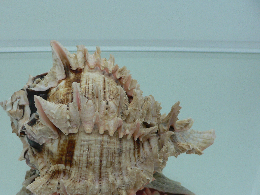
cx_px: 102
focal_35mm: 45
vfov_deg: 32.0
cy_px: 122
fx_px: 338
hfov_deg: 41.8
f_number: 2.8
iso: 100
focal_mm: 4.6
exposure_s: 1/60
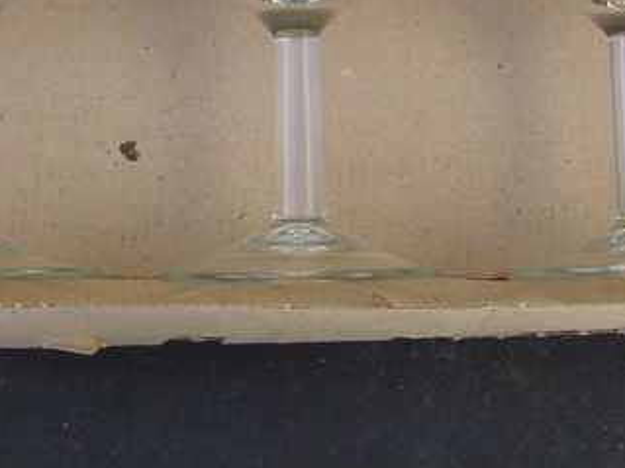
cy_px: -2
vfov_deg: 12.6
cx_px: 129
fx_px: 2094
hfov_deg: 16.9
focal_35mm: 116
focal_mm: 6
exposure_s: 1/350
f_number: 2.7
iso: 80
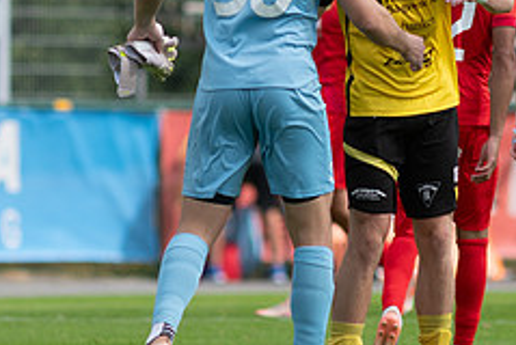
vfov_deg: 1.2
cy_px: 109
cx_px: 376
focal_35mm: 1126
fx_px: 16159
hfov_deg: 1.8
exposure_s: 1/2000
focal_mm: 300
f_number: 3.2
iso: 125
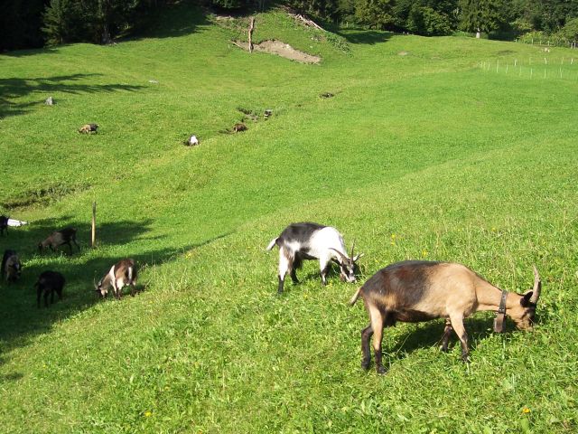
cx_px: 289
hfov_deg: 47.9
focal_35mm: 39
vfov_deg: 36.8
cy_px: 217
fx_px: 651
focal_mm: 8
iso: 100
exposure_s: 1/500
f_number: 3.4
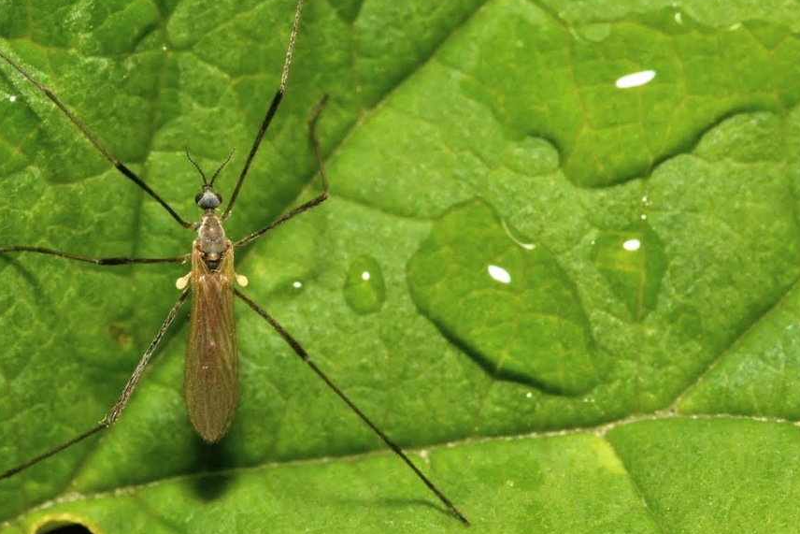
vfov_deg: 6.2
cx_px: 258
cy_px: 229
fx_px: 4905
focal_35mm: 221
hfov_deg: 9.3
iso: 100
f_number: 32
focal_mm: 105
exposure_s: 1/60
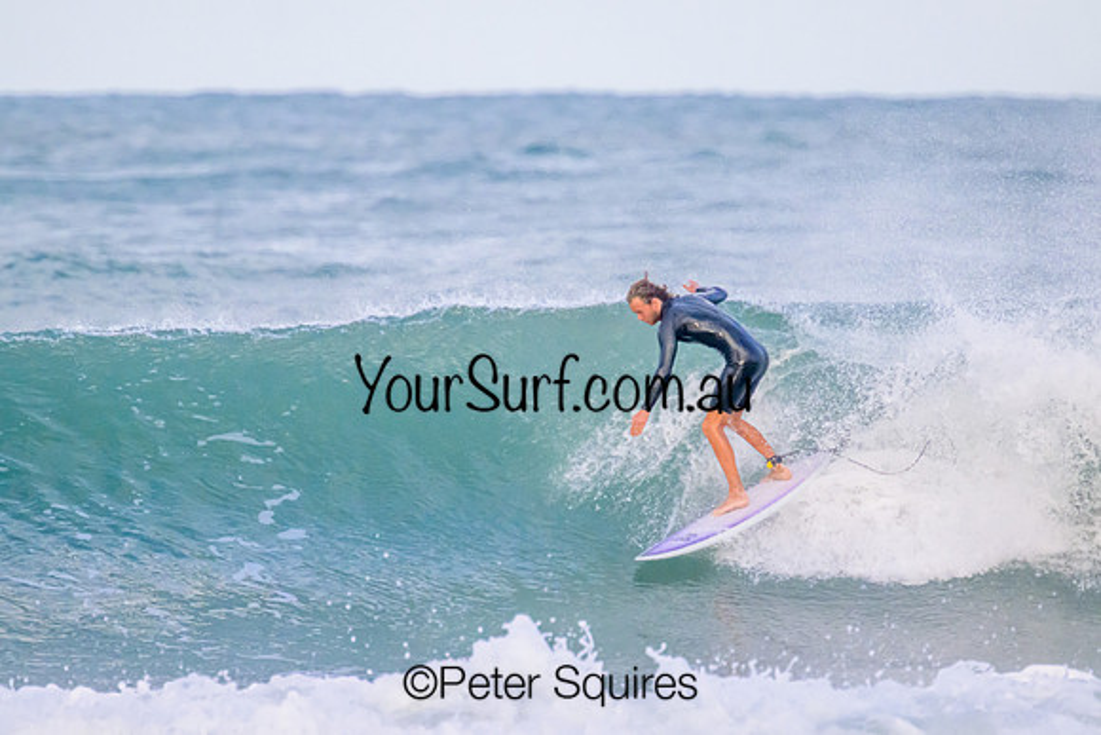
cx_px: 550
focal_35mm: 835
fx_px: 25553
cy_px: 368
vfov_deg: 1.6
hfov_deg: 2.5
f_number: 11
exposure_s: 1/2000
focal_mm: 800
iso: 5600
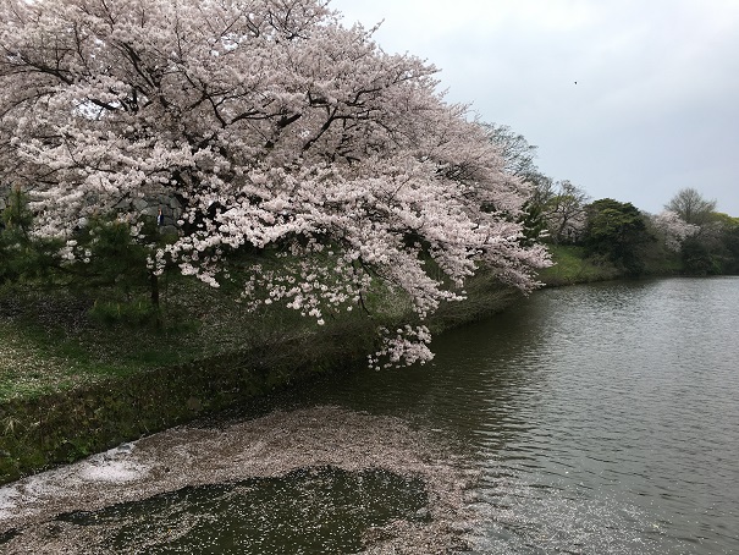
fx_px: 619
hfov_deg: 61.6
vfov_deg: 48.2
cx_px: 370
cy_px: 278
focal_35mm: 29
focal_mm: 4.15
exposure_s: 1/1241
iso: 25
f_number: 2.2
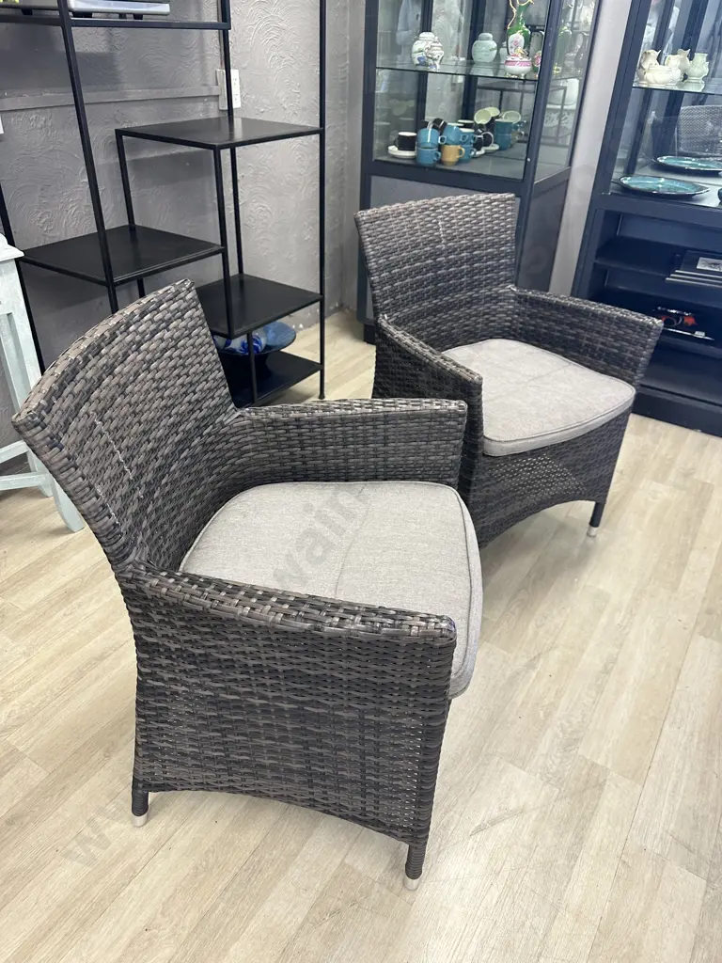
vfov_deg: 71.6
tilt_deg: -33.7
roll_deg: -3.4
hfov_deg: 56.8
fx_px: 667
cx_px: 361
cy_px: 482
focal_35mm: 24
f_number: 1.78
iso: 160
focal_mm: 6.86
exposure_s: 1/50
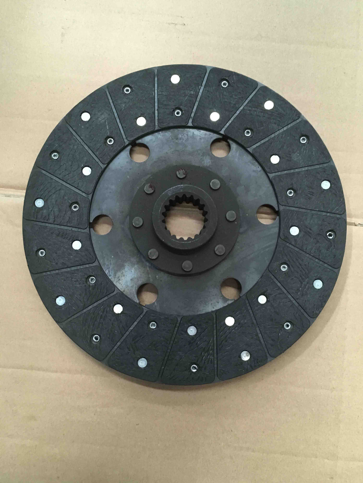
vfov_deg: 61.7
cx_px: 182
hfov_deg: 48.2
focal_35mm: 29
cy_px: 242
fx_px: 405
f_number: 2.2
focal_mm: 4.15
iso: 200
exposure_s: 1/17
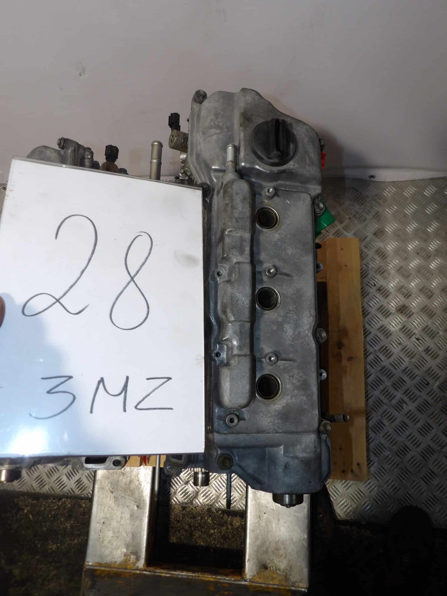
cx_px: 224
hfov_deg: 56.8
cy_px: 298
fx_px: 413
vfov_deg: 71.6
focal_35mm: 24
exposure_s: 1/60
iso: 160
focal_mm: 4.3
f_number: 3.2
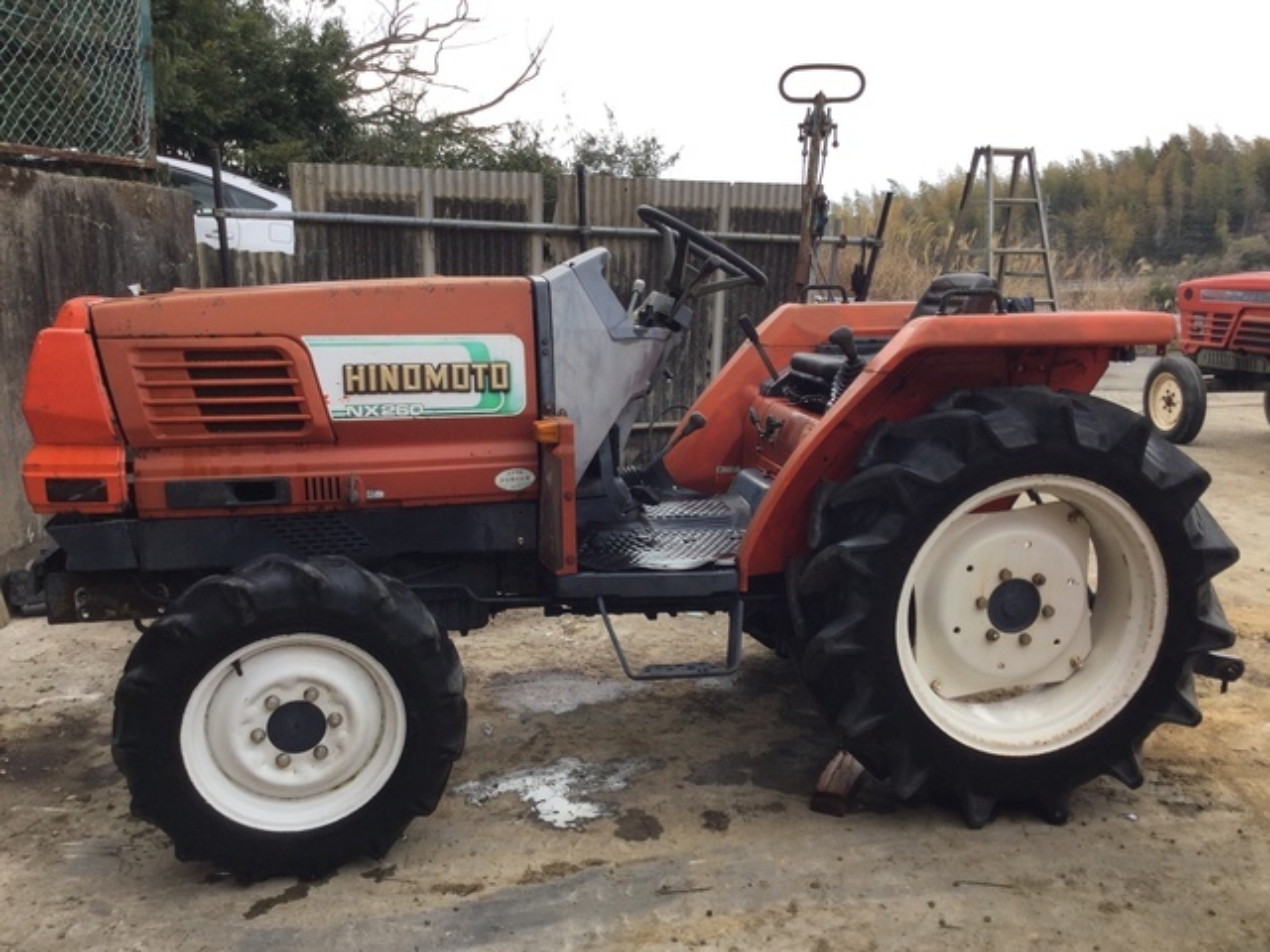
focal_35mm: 31
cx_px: 635
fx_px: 1137
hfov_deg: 58.4
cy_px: 476
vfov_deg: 45.4
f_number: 2.4
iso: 25
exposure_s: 1/179
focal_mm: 3.3
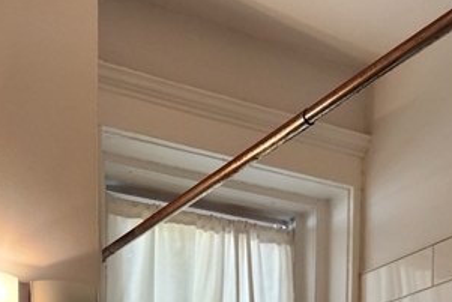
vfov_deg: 17.8
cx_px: 185
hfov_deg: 32.8
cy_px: 545
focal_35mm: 61
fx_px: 766
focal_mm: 5.4
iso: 160
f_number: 1.8
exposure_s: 1/120
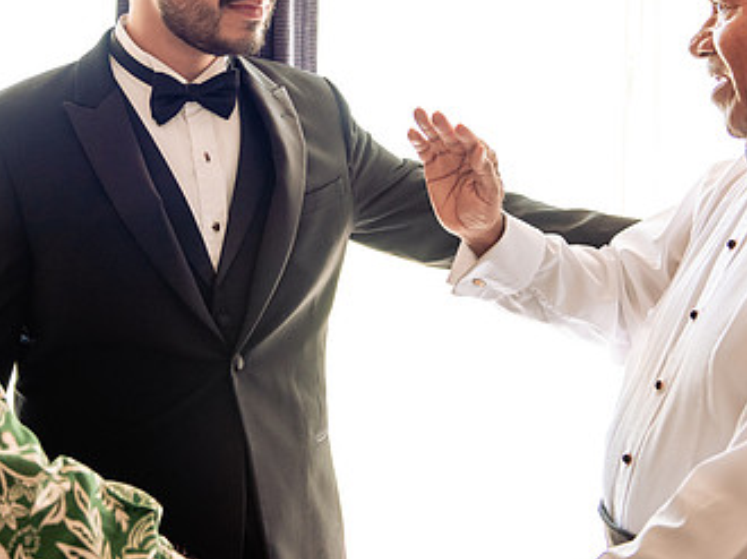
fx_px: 1553
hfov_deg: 26.9
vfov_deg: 20.3
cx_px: 267
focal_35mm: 72
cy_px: 146
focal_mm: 42
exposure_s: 1/160
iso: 800
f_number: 3.5
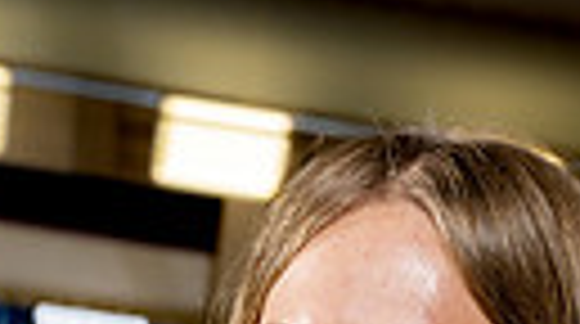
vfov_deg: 6.4
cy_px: 976
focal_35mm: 172
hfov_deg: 12.5
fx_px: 2640
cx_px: 283
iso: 320
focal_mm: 47
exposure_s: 1/250
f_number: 5.6
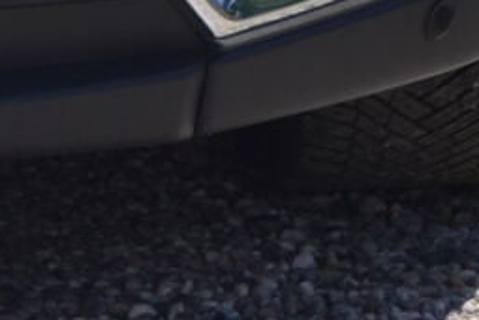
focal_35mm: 361
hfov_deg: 5.6
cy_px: -742
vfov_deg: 3.7
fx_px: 4803
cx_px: -558
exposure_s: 1/250
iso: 100
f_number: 8
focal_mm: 32
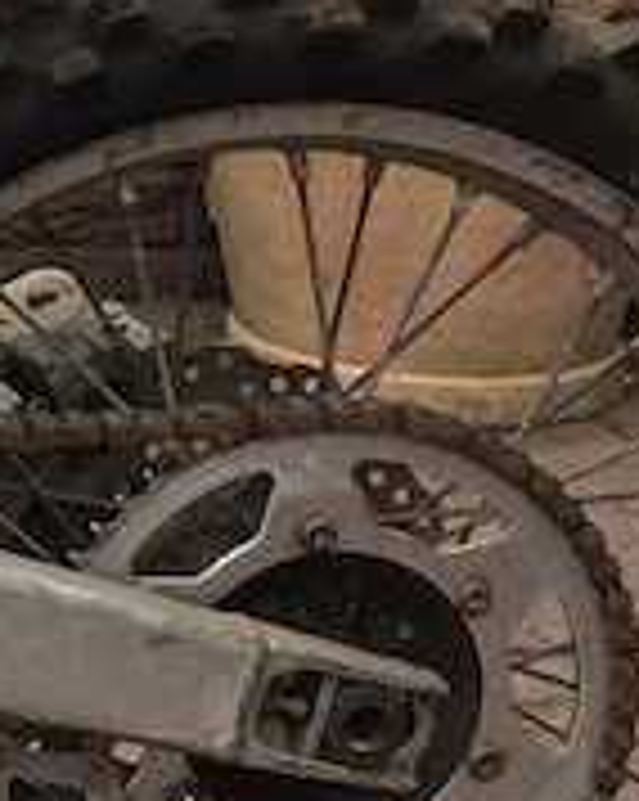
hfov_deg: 8.0
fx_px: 3860
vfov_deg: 11.7
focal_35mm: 163
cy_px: -81
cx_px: -1350
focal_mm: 4.15
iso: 32
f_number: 2.2
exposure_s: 1/1325
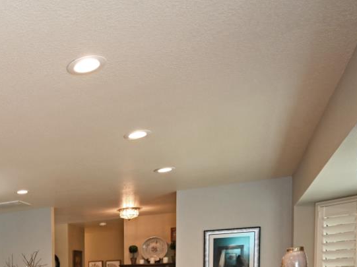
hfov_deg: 36.5
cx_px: -57
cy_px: 308
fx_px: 426
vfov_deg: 30.4
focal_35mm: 41
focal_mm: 15.5
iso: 640
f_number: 4
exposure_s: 1/60
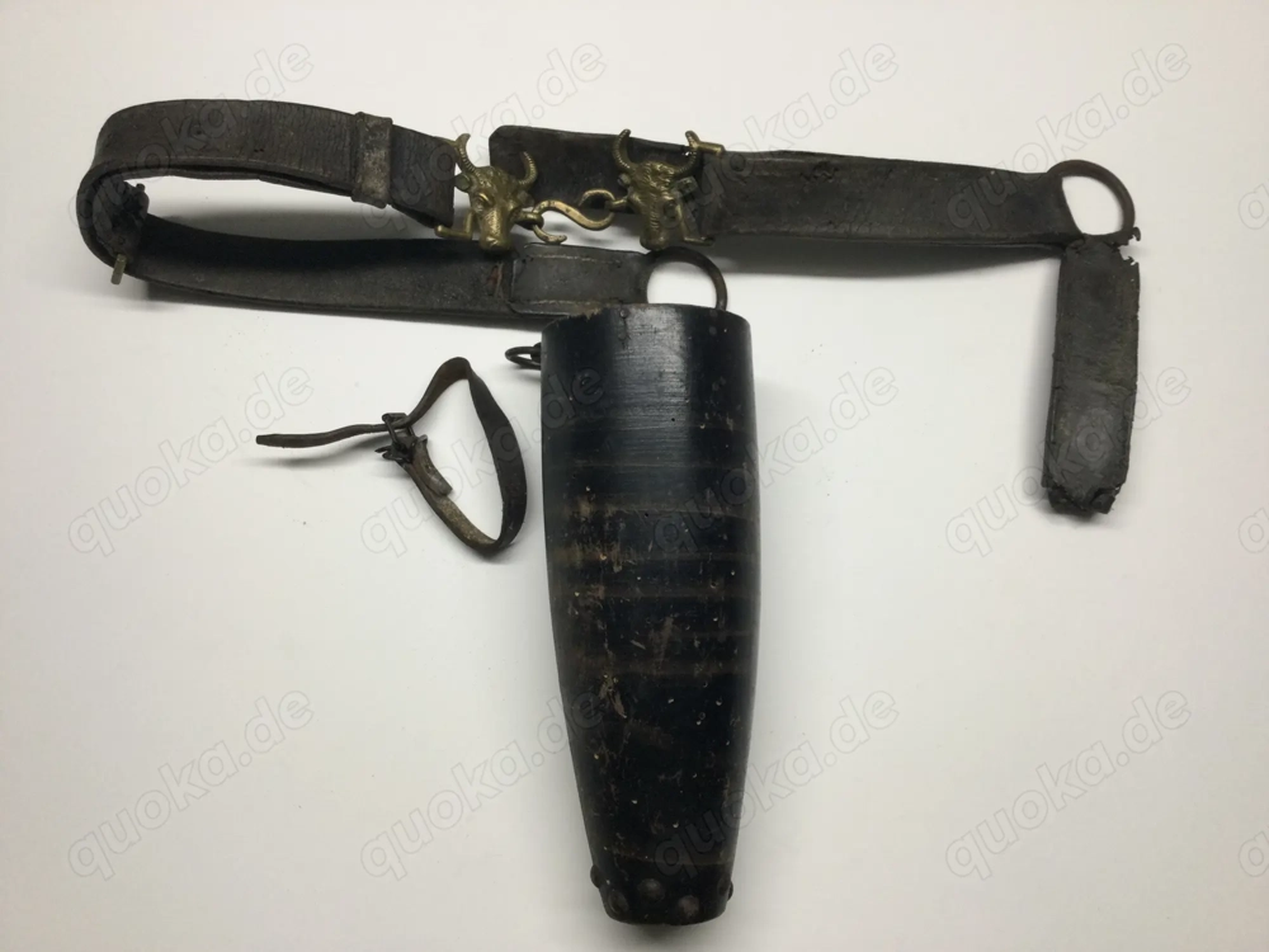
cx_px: 634
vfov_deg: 45.4
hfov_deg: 58.4
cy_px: 476
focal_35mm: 31
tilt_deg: -80.3
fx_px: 1136
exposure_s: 1/33
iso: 32
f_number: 2.4
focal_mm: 3.3
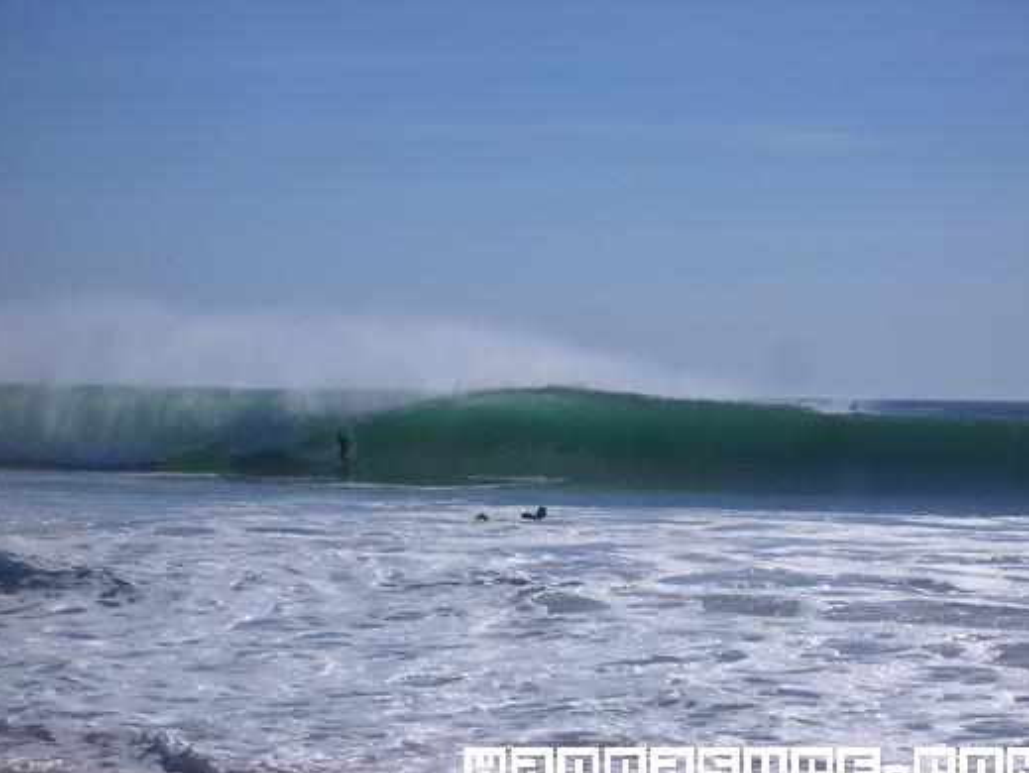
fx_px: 3302
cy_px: 406
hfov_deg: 17.7
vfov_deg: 13.4
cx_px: 536
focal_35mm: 111
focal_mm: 17.4
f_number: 7.7
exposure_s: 1/800
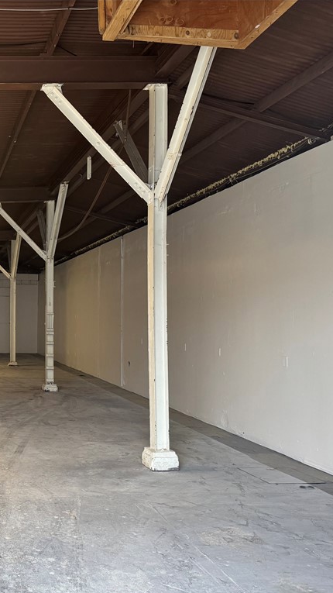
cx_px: -6
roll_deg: -1.6
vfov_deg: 56.6
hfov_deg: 31.0
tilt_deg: +1.6
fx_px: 550
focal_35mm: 35
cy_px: 297
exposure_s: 1/81
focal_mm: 6.76
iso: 200
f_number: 1.78
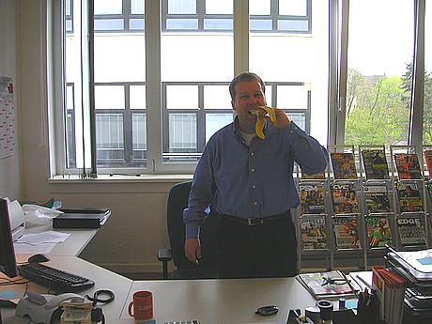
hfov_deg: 50.1
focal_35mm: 37
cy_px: 162
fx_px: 462
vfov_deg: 38.7
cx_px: 216
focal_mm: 6.1
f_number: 2.8
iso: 50
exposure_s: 1/45
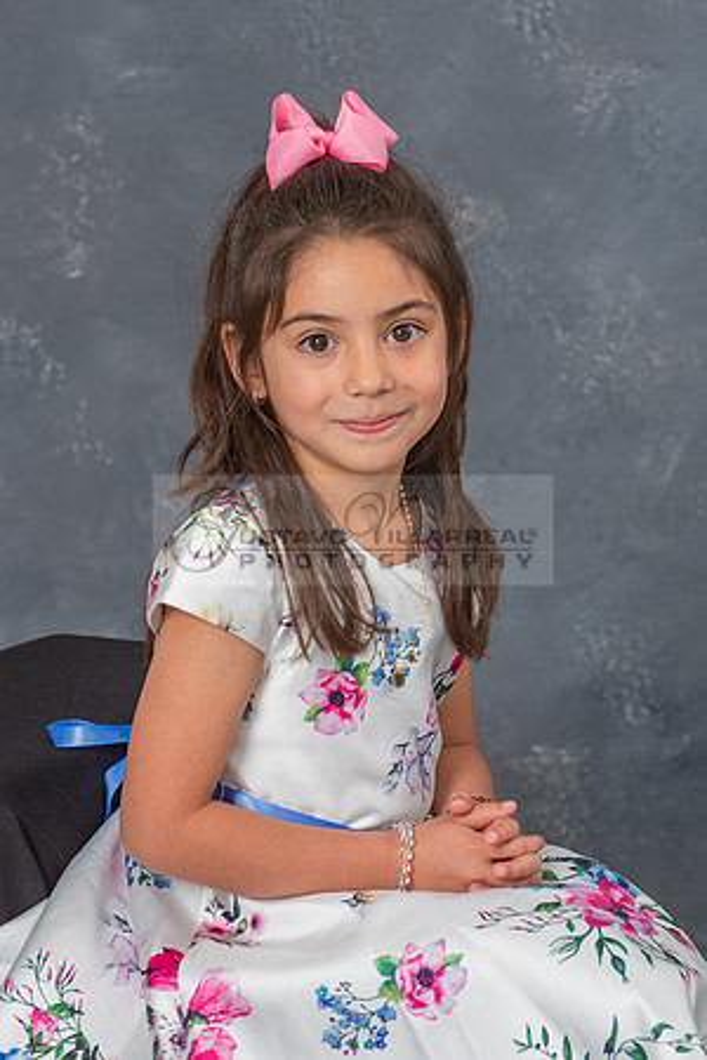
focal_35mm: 109
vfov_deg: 18.8
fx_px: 3207
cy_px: 499
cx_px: 387
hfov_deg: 12.6
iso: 200
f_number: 5.6
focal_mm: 62
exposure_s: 1/160
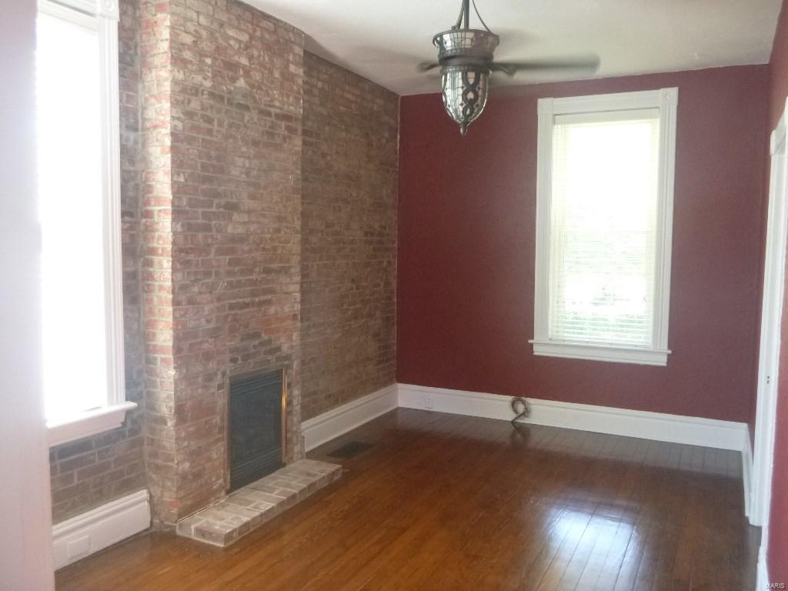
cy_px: 296
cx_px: 394
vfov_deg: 48.2
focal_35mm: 29
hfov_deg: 61.7
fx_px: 660
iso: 400
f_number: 4.1
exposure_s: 1/20
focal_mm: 5.2
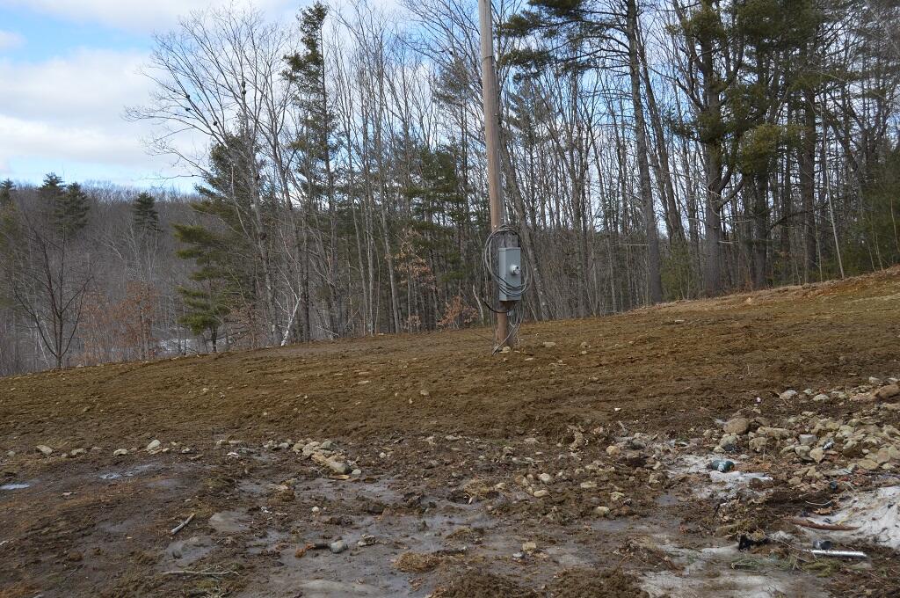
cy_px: 299
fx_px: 899
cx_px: 450
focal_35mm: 36
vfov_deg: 36.8
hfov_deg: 53.2
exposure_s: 1/200
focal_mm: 24
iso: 100
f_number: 5.6
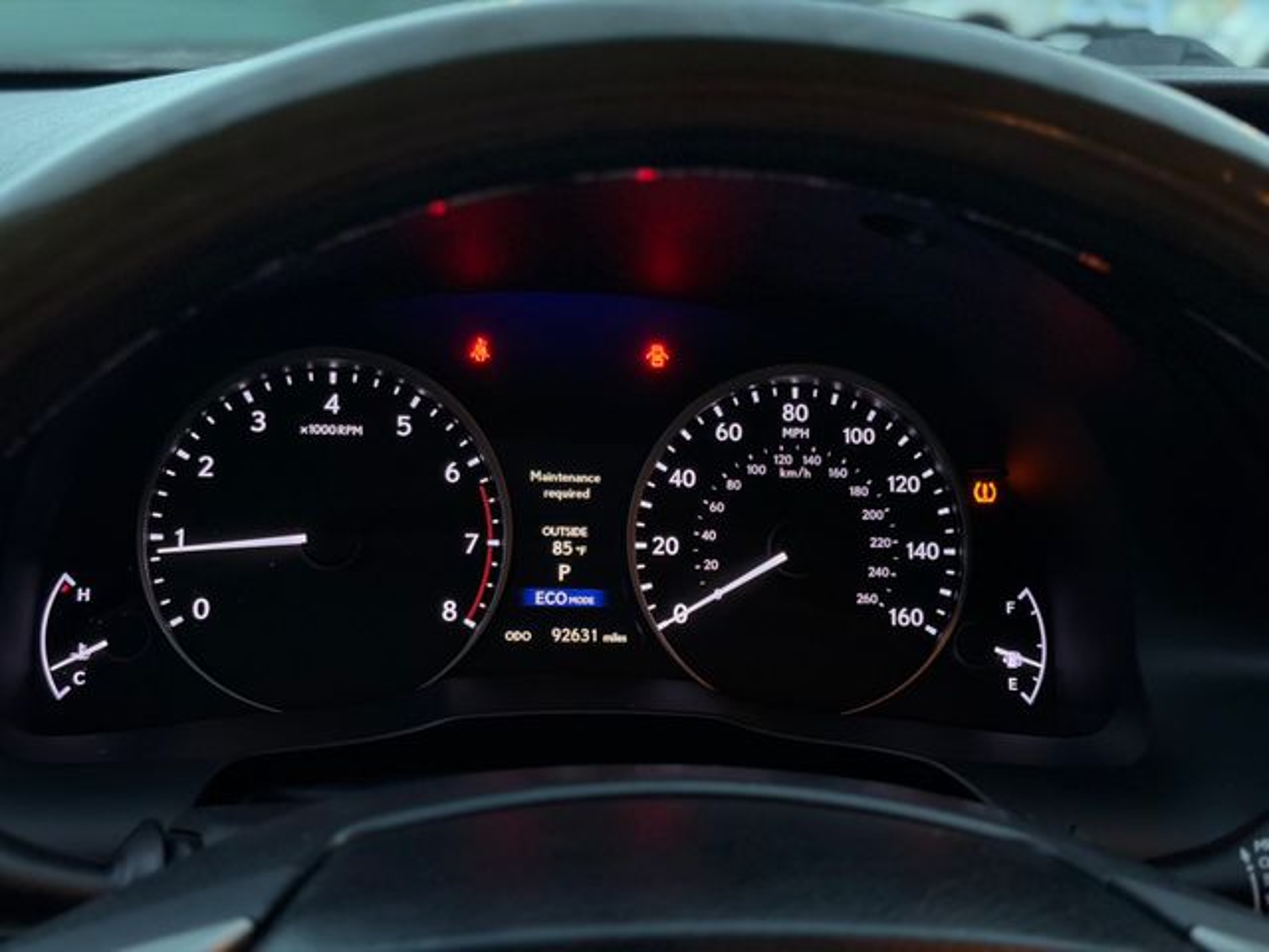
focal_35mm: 48
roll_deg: -4.3
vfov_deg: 30.3
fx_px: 1760
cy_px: 476
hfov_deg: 39.7
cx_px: 634
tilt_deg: -17.4
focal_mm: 6.76
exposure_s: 1/33
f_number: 1.78
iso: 400
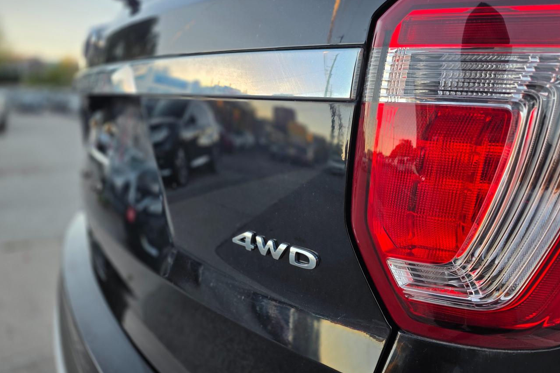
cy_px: 187
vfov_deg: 53.1
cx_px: 280
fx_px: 373
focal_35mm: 24
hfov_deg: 73.7
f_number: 1.7
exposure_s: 1/359
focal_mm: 6.25
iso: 50
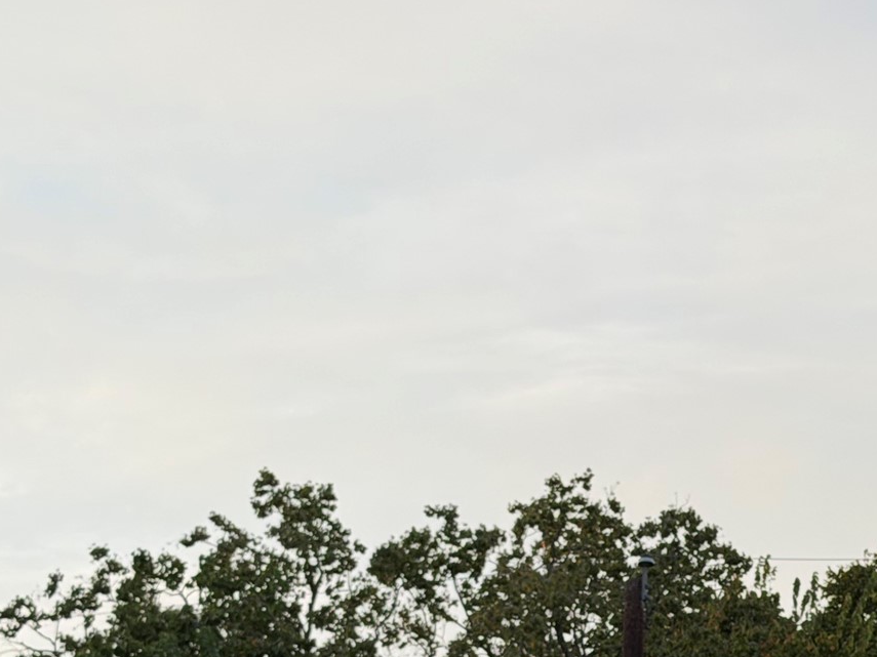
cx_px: 650
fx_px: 2913
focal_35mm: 115
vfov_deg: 12.6
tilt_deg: +16.0
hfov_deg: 17.0
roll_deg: -0.3
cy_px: 761
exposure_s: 1/794
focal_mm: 6.76
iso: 64
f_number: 1.78
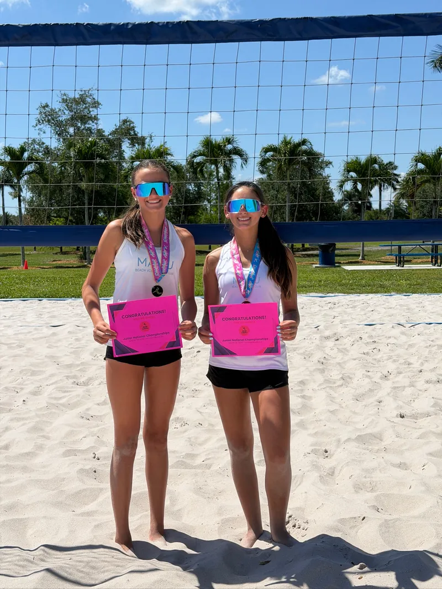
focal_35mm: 48
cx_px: 221
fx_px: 817
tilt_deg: -4.9
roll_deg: +1.0
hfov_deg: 30.3
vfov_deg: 39.7
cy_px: 294
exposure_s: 1/6536
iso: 64
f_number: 1.78
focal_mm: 6.76
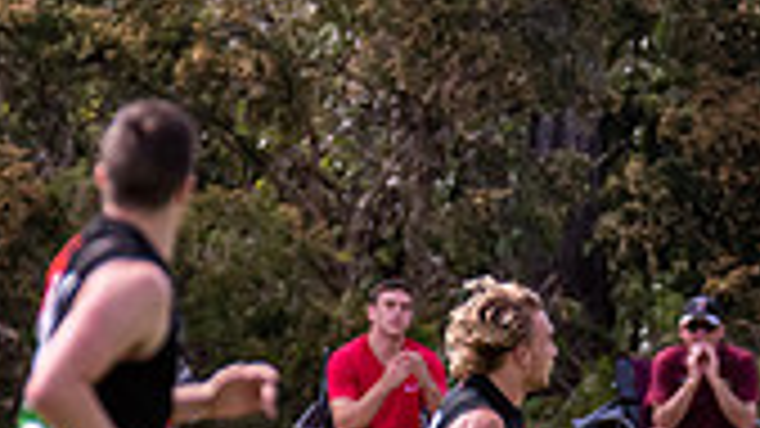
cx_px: 867
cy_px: 608
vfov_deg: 0.7
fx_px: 33125
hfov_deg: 1.3
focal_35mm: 1644
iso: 800
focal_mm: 360
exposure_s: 1/2500
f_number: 6.3
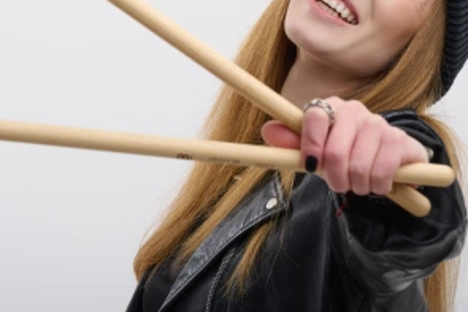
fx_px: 2263
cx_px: 192
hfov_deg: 11.8
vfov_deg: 7.9
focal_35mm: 174
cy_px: 87
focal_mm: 107
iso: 125
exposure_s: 1/200
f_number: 13
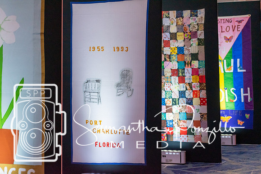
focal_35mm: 105
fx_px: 761
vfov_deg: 13.0
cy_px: 87
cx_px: 130
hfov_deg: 19.5
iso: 1600
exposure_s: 1/125
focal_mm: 70
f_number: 4.5
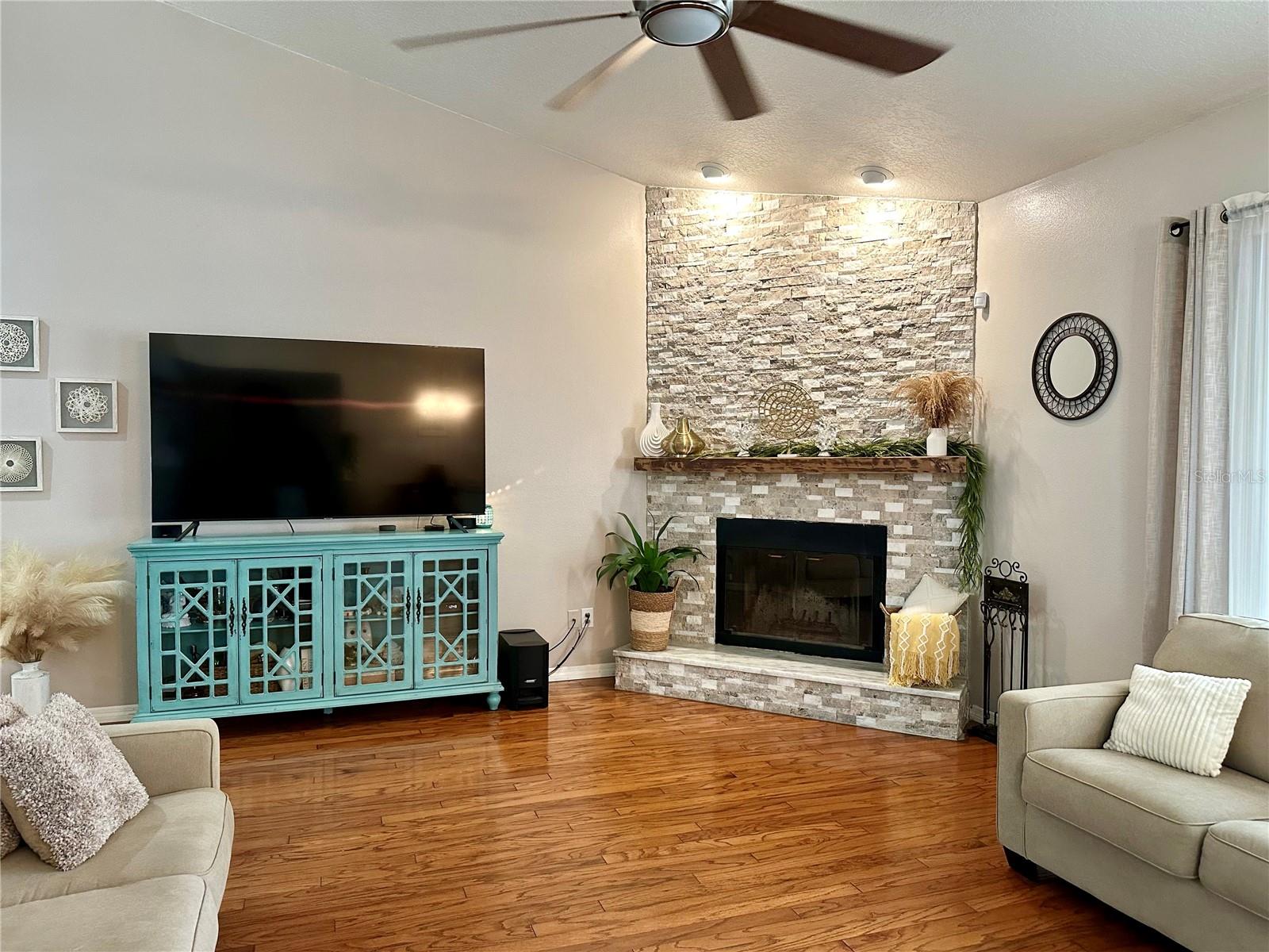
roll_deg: -0.5
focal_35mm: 24
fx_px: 880
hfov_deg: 71.6
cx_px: 634
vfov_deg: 56.8
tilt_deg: -1.9
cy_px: 476
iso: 400
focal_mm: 6.86
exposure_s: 1/60
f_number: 1.78
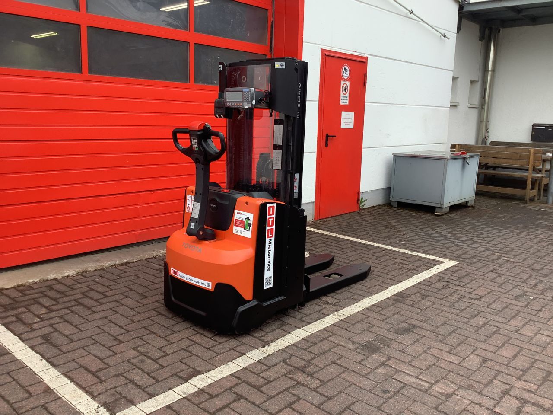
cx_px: 276
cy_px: 208
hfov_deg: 58.4
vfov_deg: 45.4
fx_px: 495
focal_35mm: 31
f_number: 2.4
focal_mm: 3.3
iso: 25
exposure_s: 1/100
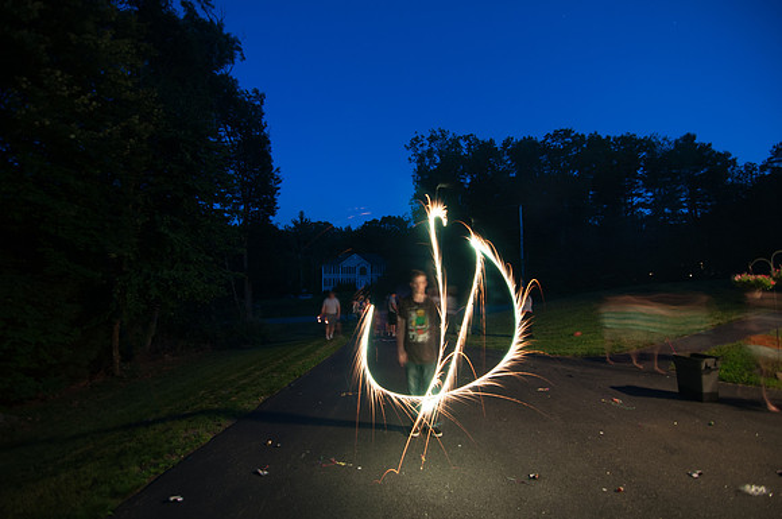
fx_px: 358
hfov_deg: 95.1
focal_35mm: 16
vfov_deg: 71.9
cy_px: 260
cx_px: 391
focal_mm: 11
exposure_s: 2
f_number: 2.8
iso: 200
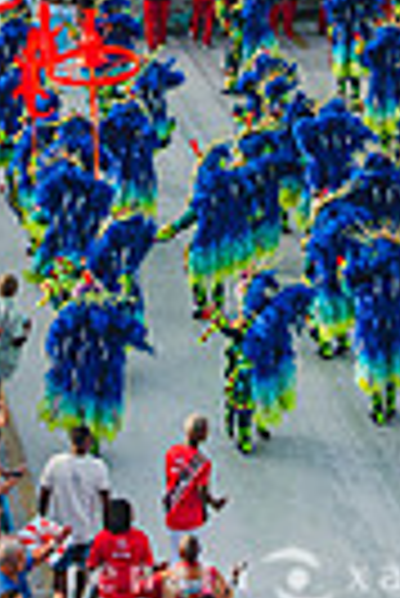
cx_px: 288
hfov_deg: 11.6
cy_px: -355
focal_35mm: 118
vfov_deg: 15.6
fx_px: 1961
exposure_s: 1/1000
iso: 200
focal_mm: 35
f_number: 4
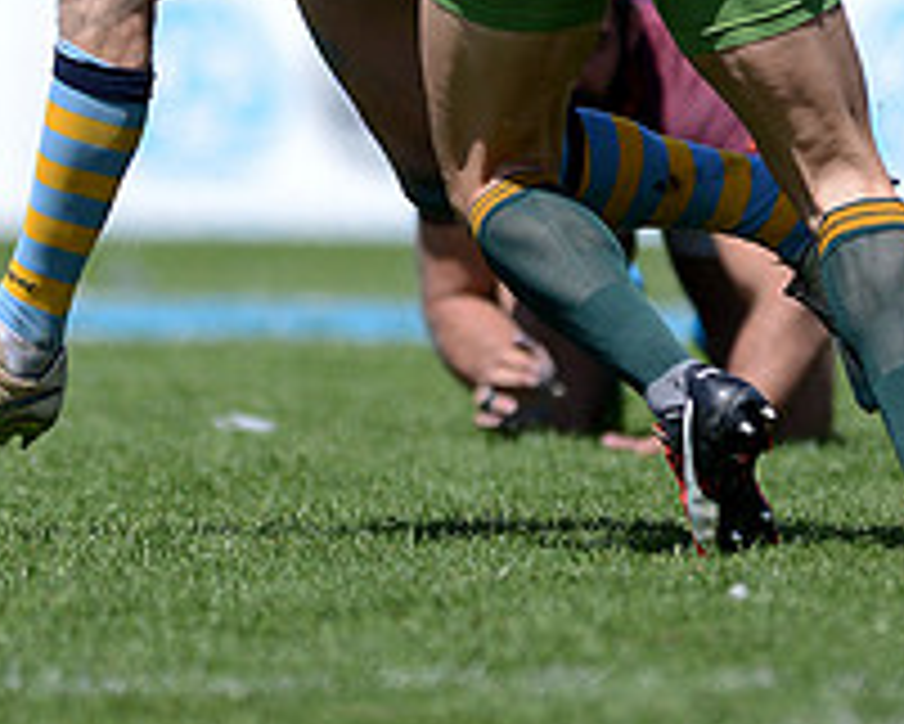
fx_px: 23663
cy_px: -135
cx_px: 461
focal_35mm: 884
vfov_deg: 1.8
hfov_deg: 2.2
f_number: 4
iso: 400
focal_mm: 420
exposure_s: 1/3200
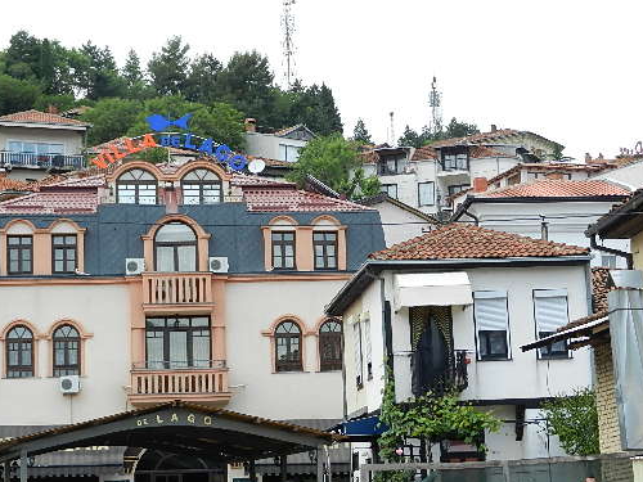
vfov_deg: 17.0
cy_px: 240
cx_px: 320
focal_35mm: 87
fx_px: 1616
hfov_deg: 22.5
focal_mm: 12.3
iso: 160
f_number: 4.6
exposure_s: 1/320
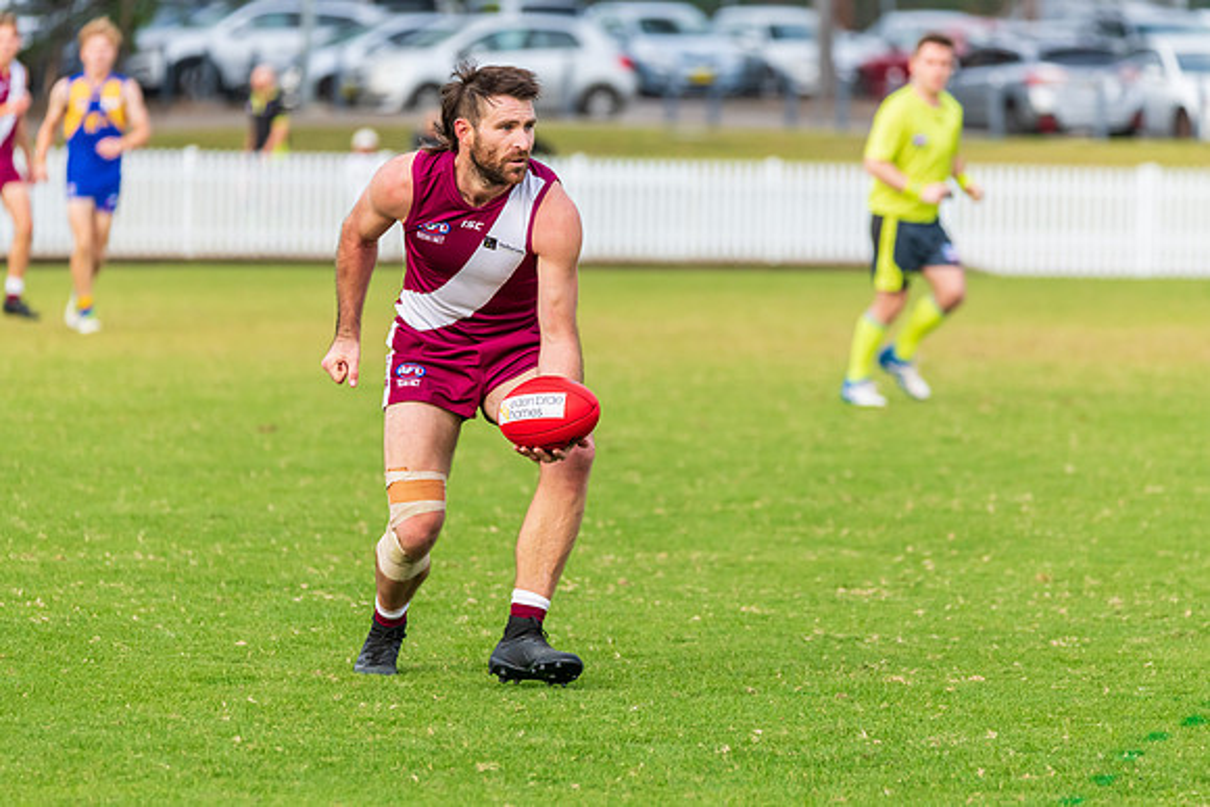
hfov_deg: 6.4
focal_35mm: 320
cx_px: 605
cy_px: 404
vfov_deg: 4.3
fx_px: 10758
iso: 800
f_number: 5.6
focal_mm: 320
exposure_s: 1/1600
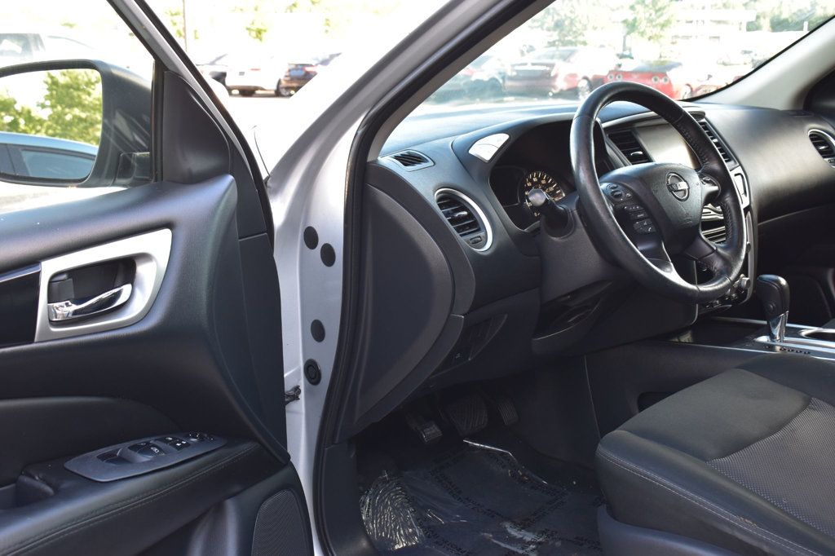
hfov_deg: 47.9
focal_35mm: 40
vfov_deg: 33.0
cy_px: 278
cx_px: 418
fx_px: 939
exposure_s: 1/40
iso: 400
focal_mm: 27
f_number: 7.1
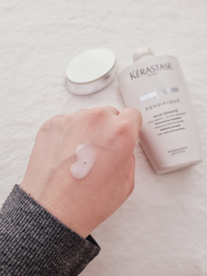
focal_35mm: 26
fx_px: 207
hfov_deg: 53.1
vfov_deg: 67.3
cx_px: 104
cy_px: 138
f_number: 1.8
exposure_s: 1/100
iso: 160
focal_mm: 5.4
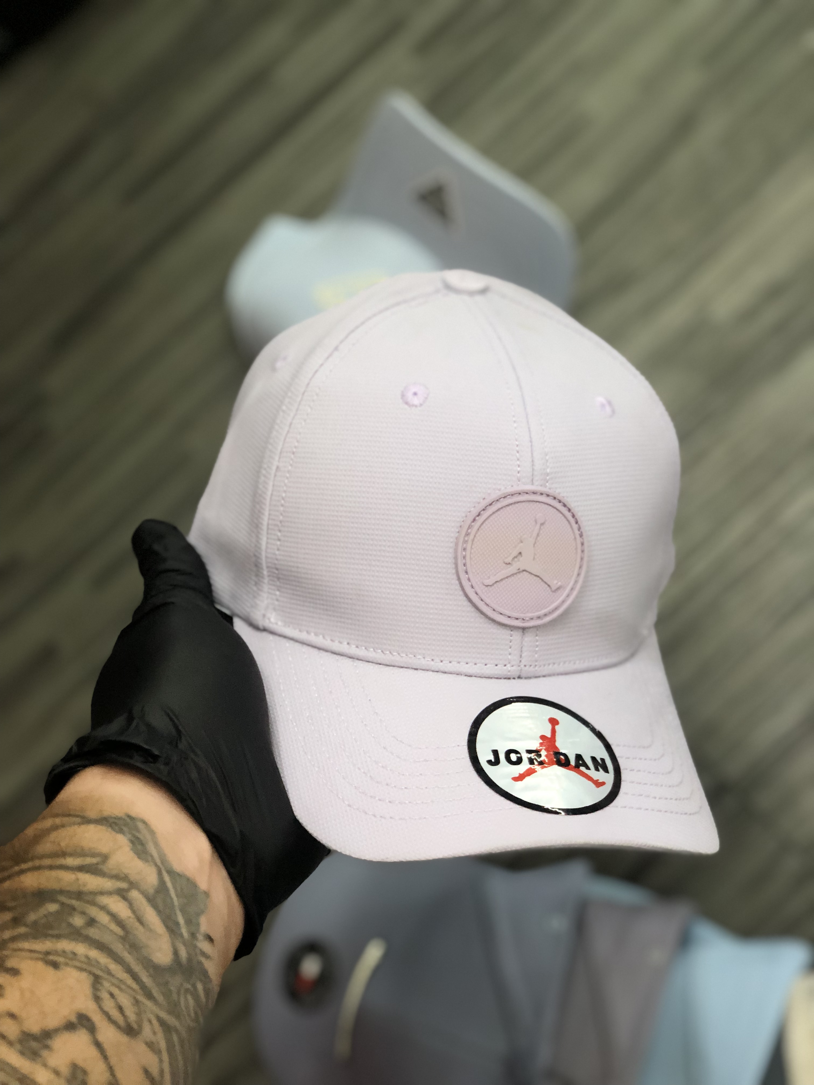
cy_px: 542
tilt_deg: -70.9
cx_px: 407
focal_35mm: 52
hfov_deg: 28.0
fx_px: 1630
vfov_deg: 36.8
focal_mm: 6
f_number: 2.4
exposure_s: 1/40
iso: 100
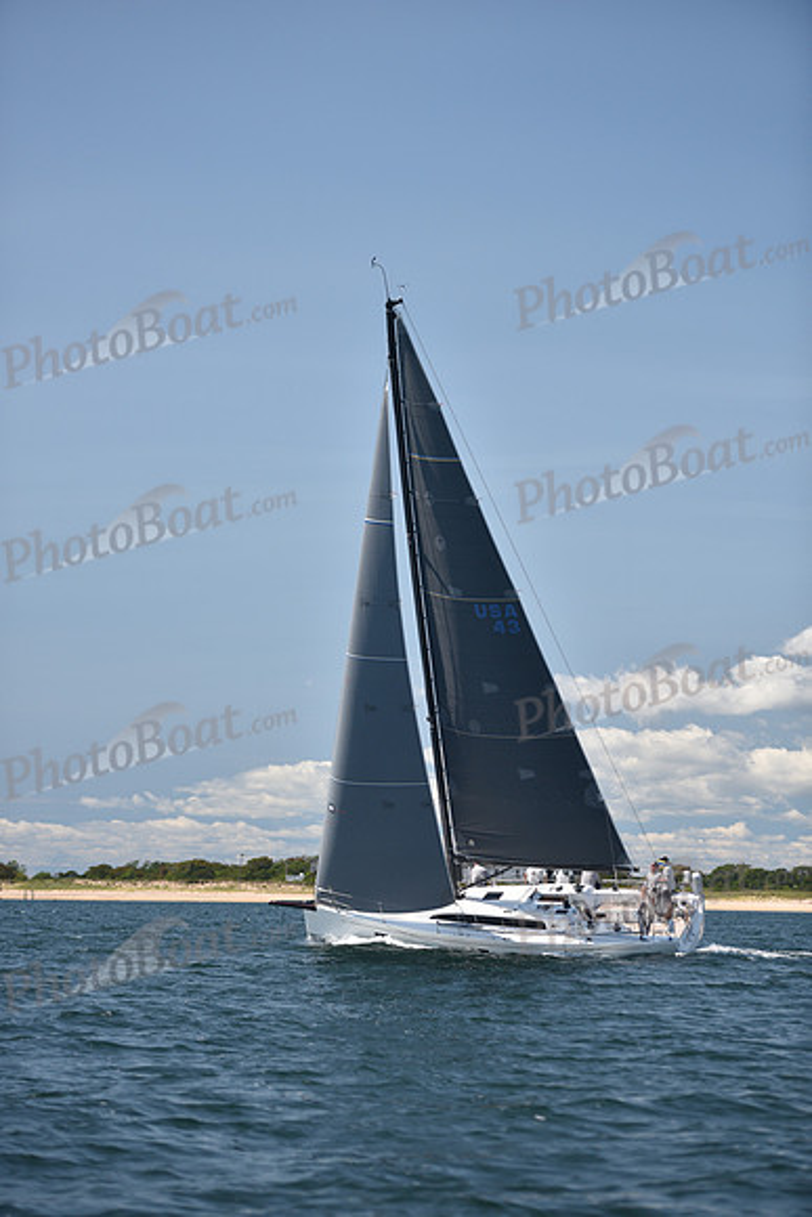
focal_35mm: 98
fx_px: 3313
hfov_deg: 14.0
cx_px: 406
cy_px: 608
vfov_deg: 20.8
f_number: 2.8
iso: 250
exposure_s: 1/2000
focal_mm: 98
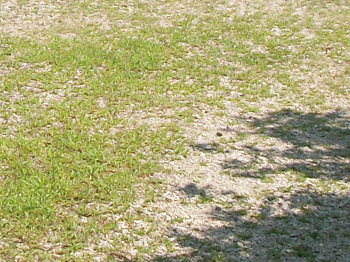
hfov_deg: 12.9
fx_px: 1537
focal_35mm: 152
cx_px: 46
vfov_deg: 9.6
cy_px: -66
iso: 80
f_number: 8.8
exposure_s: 1/160
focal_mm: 5.7
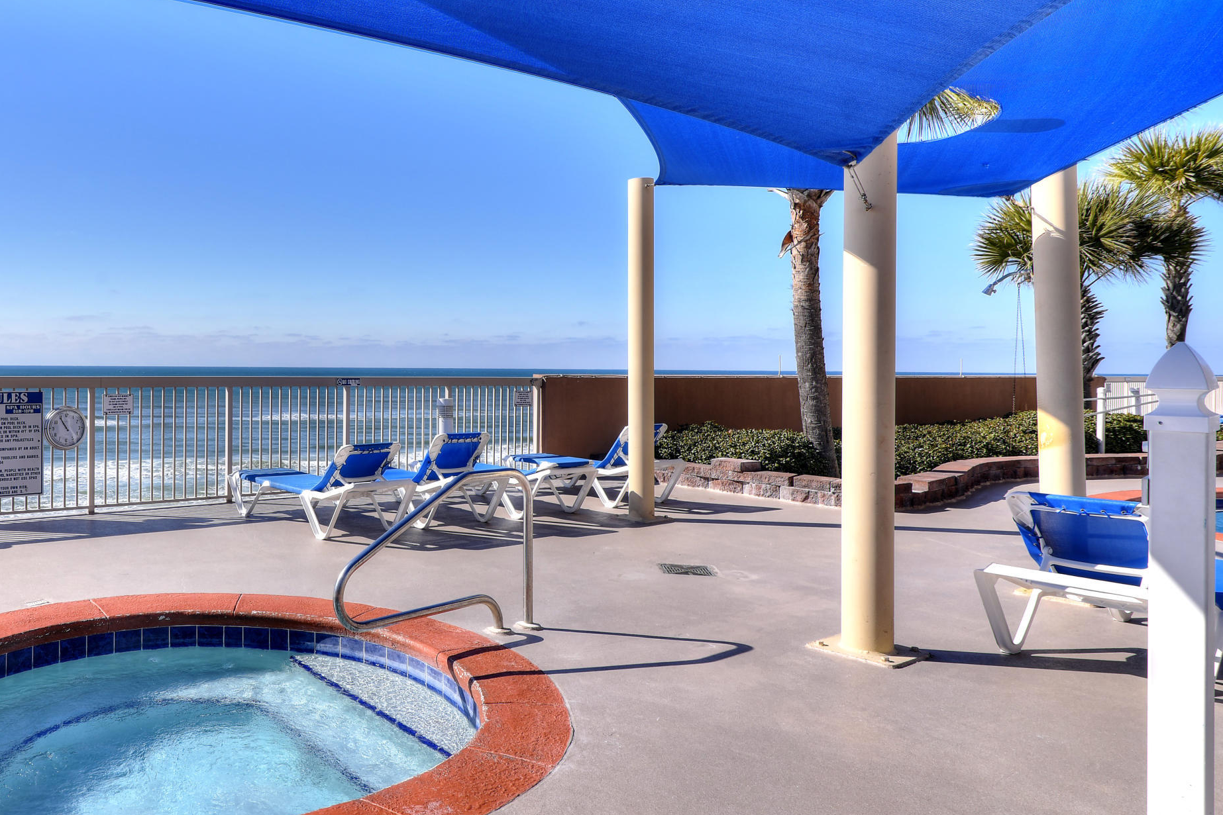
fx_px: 883
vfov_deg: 49.4
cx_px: 341
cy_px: 356
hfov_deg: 66.1
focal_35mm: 26
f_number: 7.1
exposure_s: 1/200
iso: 64
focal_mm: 16
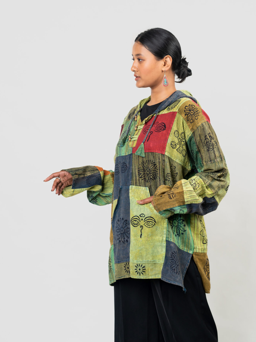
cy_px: 130
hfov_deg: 16.6
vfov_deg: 22.0
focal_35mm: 89
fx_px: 877
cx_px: 153
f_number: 4
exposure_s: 1/200
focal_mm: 67
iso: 200
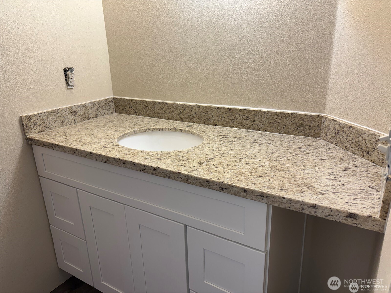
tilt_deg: -18.1
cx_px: 196
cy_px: 146
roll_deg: +1.7
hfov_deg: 67.3
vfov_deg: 53.1
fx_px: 294
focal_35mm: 26
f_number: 1.6
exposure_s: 1/120
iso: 100
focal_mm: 5.96
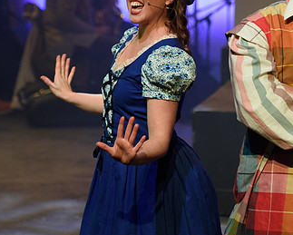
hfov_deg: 9.4
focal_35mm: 205
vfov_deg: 7.5
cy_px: -2
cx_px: 178
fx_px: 1779
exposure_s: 1/160
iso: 800
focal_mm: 86
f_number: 2.8
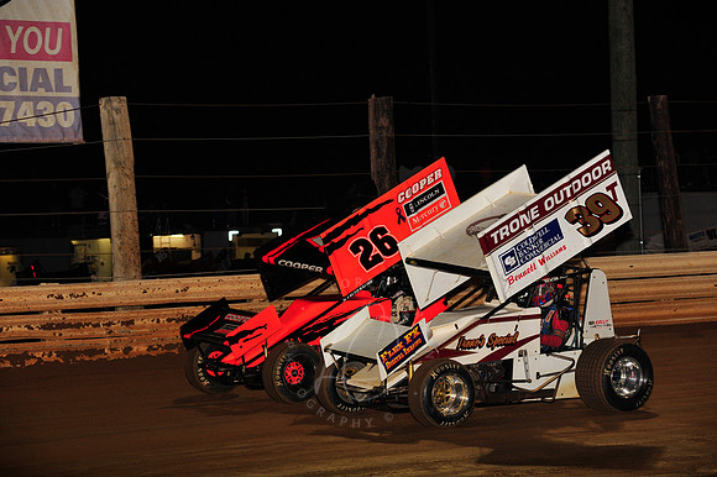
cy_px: 238
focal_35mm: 135
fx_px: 2687
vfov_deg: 10.1
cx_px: 358
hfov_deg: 15.2
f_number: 7.1
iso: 1000
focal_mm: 135
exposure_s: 1/320
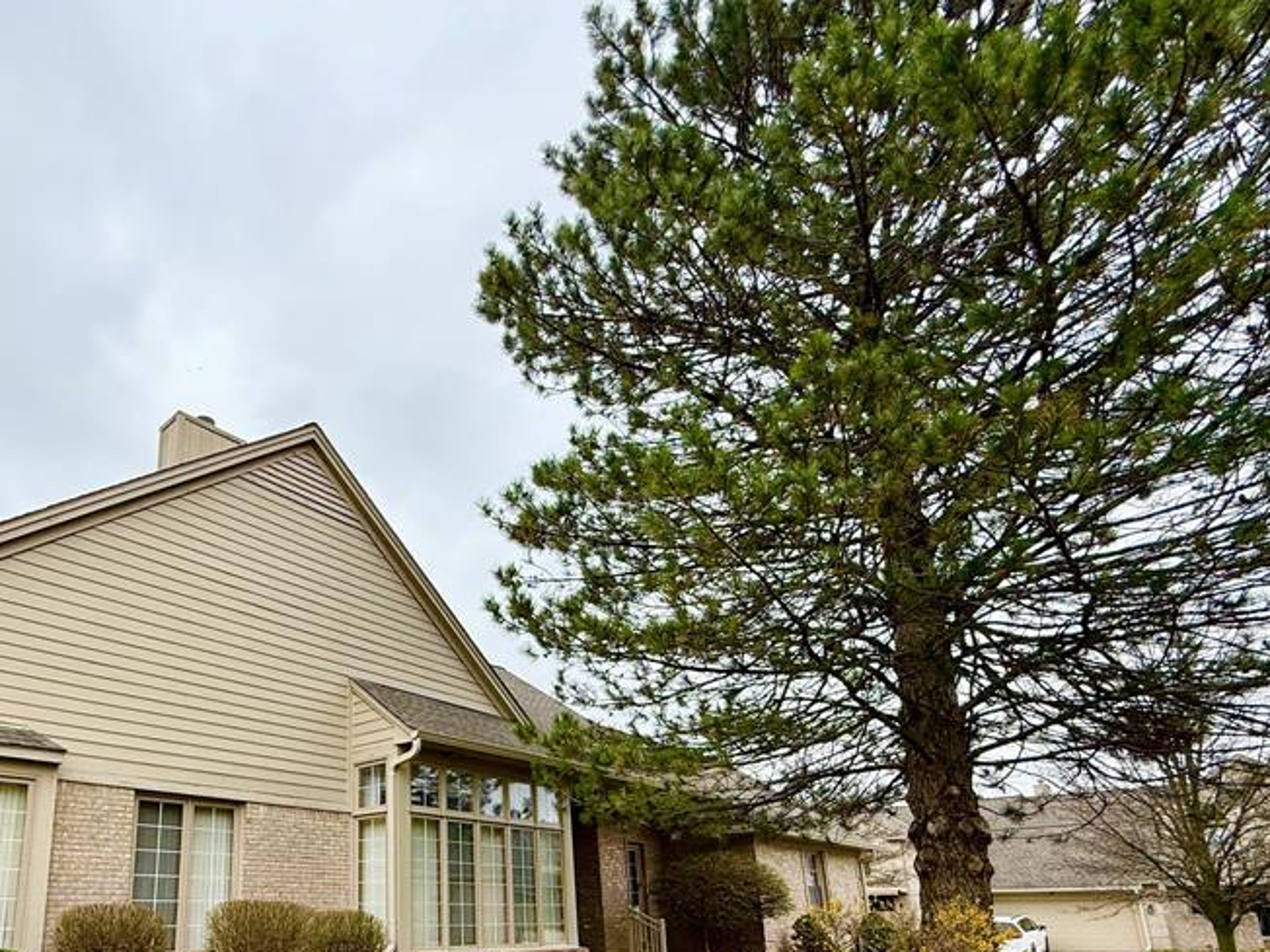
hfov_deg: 72.8
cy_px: 730
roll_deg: +0.2
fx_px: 807
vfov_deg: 57.5
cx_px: 374
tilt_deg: +13.8
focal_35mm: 22
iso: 64
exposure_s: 1/779
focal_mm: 2.22
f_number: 2.2
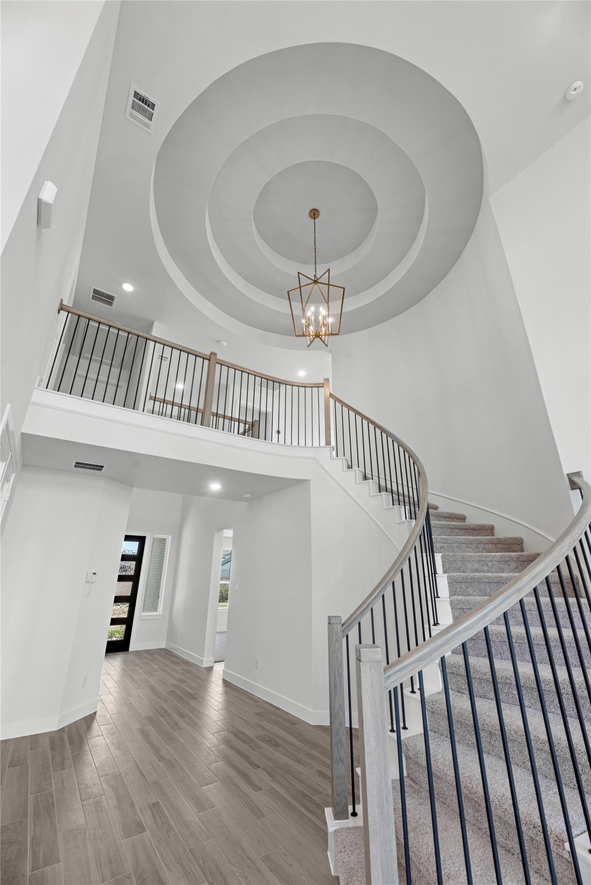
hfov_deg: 81.3
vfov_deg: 104.2
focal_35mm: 14
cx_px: 296
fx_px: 344
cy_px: 442
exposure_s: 1/160
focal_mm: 14
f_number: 9
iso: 250
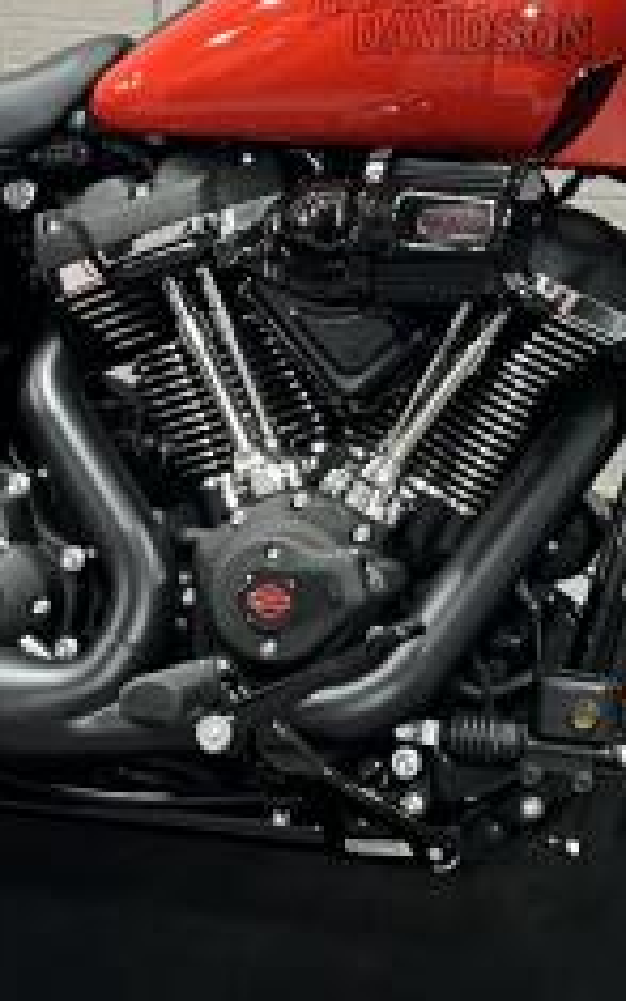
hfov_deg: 13.9
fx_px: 2564
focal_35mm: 94
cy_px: 234
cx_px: 392
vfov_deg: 21.9
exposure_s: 1/60
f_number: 1.5
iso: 250
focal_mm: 5.7
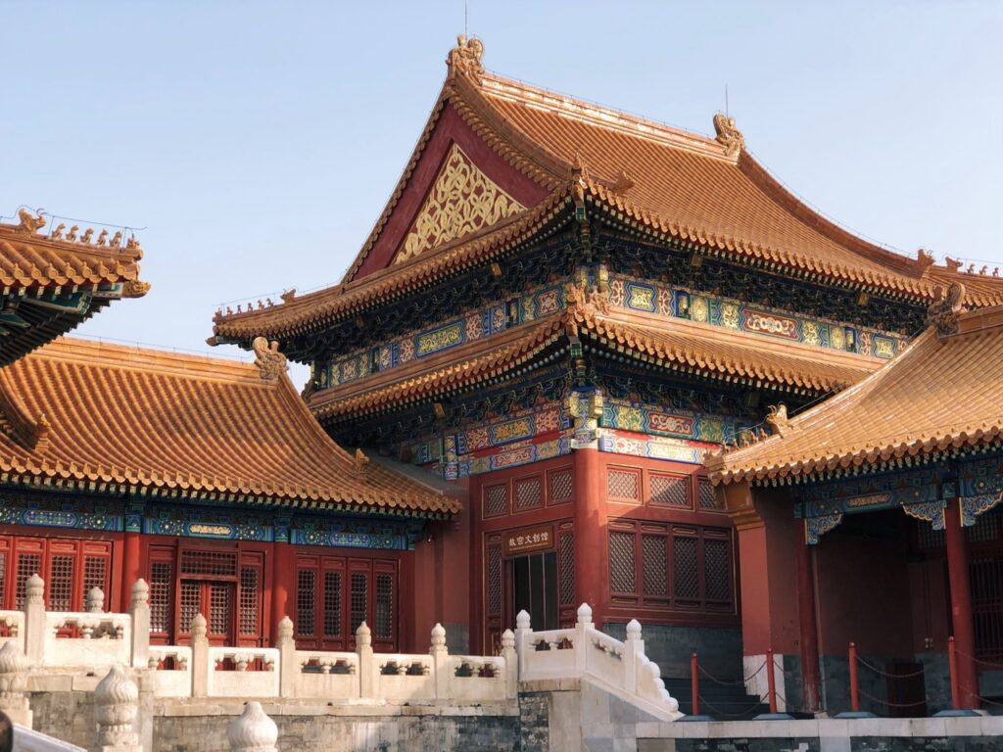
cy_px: 376
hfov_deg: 33.8
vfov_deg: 25.7
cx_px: 502
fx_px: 1652
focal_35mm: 57
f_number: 2.8
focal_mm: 6.6
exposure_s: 1/313
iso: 20
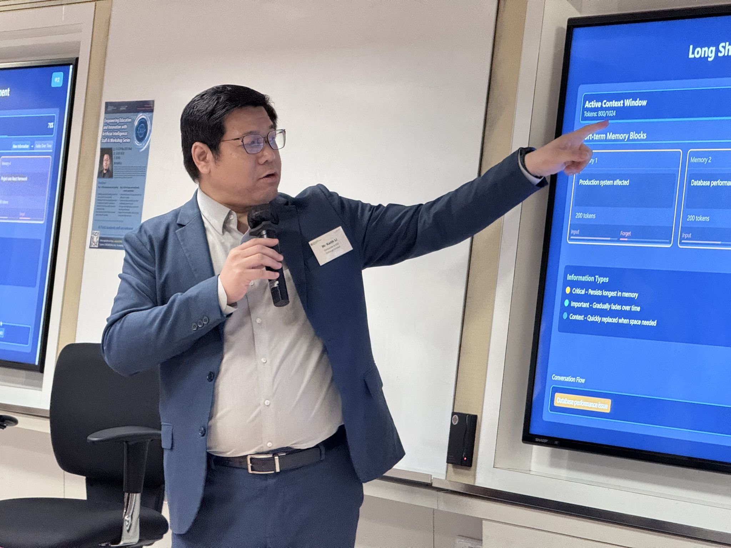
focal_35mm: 120
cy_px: 274
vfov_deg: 12.3
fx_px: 2534
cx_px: 366
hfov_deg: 16.4
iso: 500
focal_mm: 15.66
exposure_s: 1/50
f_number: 2.8
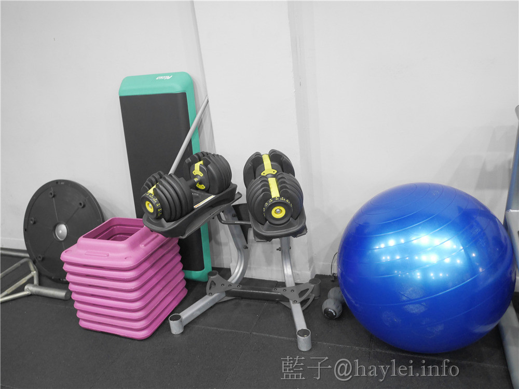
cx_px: 260
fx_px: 450
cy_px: 194
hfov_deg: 60.0
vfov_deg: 46.8
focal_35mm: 30
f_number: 2.2
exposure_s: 1/60
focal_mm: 15
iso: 1600
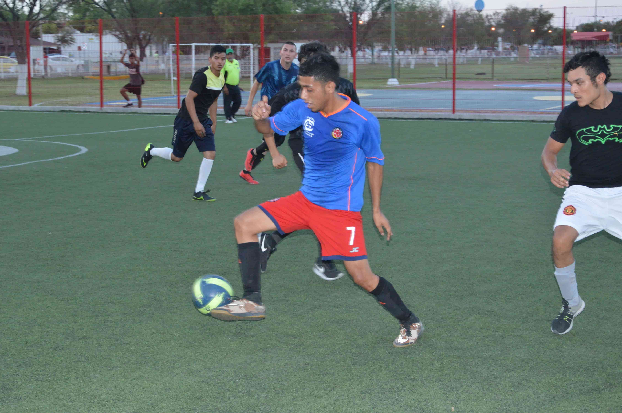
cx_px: 311
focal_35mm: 63
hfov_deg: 31.9
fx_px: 1088
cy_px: 206
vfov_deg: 21.5
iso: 1600
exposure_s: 1/200
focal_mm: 42
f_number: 7.1
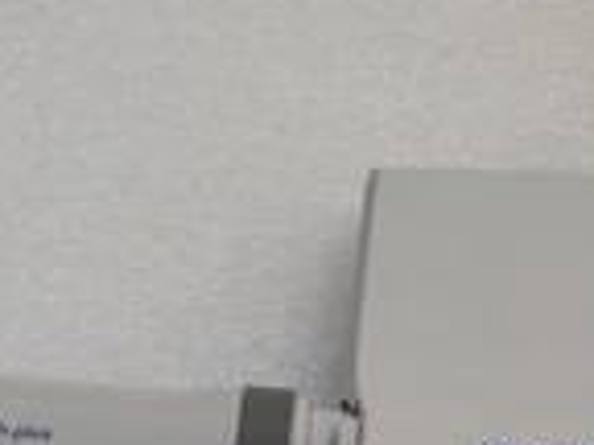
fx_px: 1030
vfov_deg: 22.9
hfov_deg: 31.9
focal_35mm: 60
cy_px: 494
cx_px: 202
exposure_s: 1/120
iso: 119
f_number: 1.8
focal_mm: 5.56
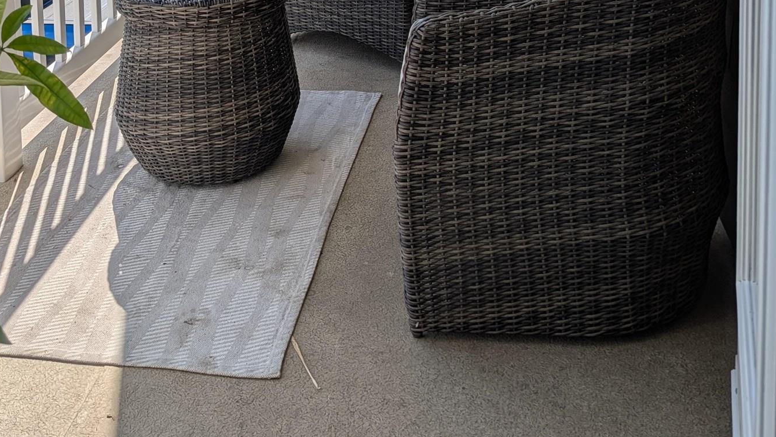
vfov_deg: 22.2
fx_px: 926
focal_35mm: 45
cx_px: 347
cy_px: -206
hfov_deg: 45.4
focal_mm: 6.9
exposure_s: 1/1645
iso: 22
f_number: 1.68
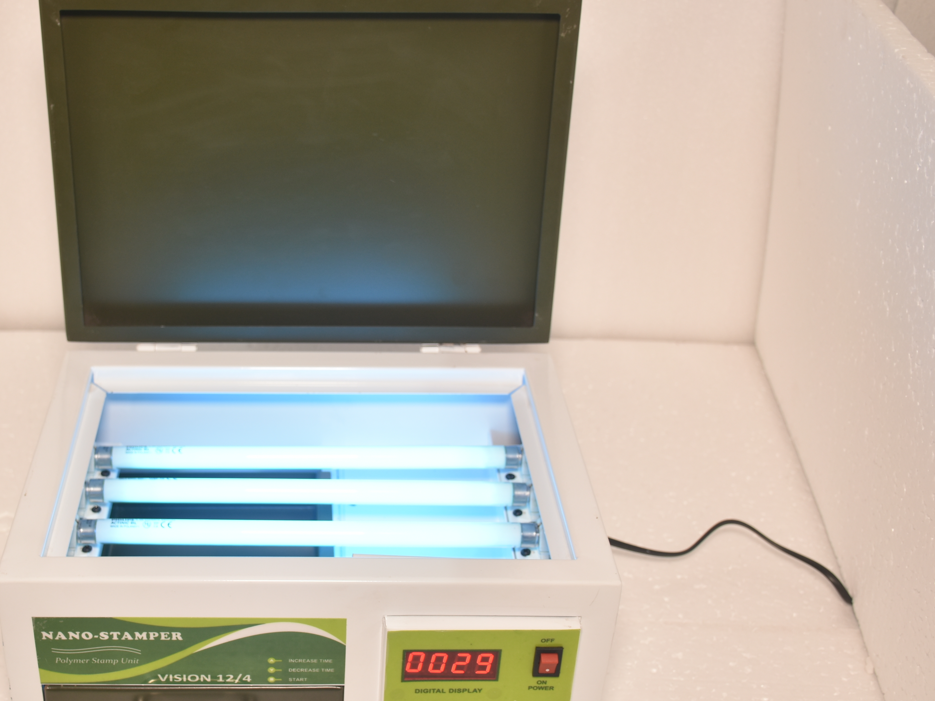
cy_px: 353
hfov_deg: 38.8
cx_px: 335
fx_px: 1316
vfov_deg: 29.8
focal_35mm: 49
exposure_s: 1/30
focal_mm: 23
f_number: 4
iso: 160
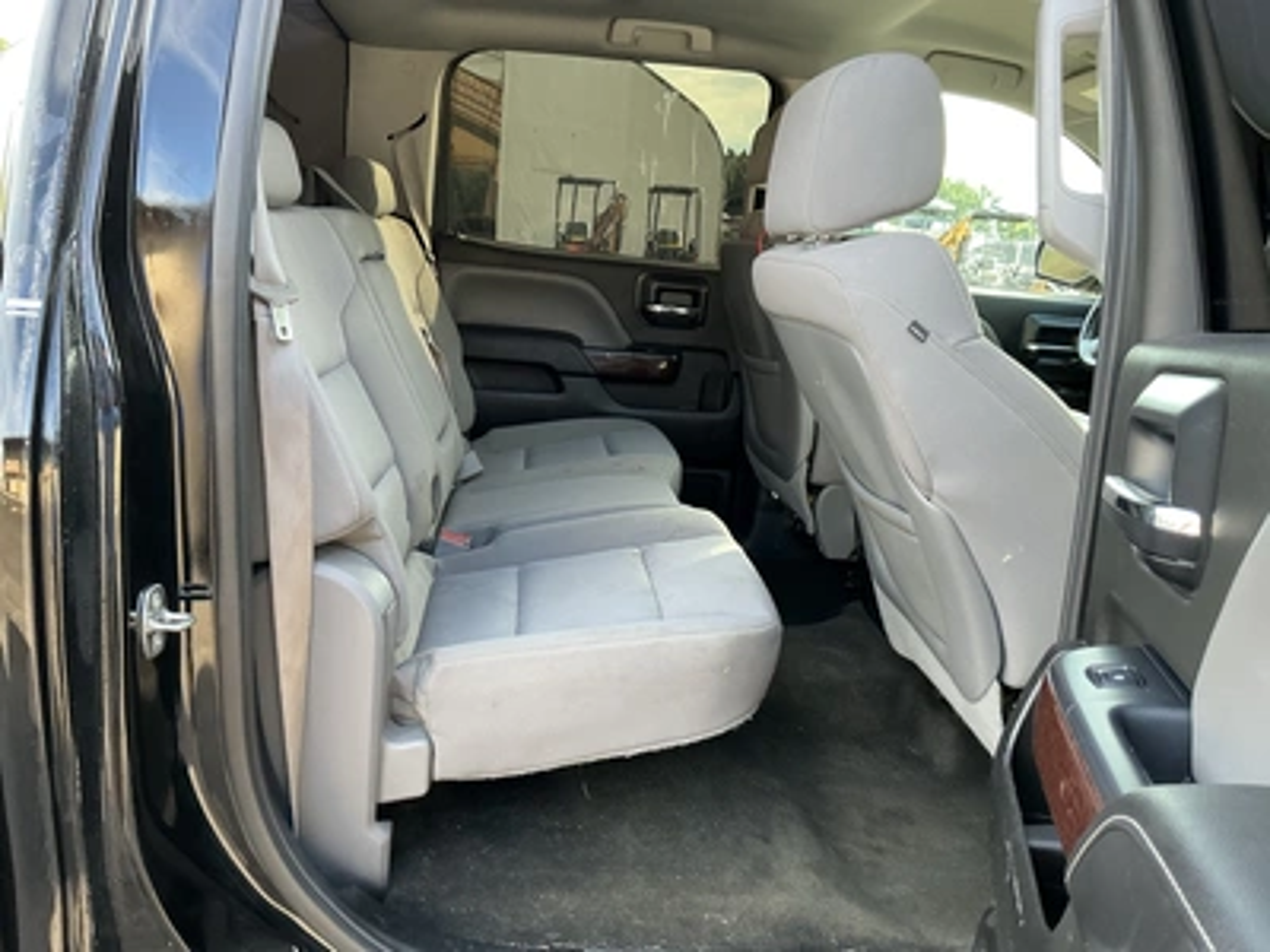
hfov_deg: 63.4
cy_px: 476
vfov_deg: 49.7
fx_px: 1027
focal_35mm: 28
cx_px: 635
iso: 64
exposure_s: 1/101
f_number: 1.8
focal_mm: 3
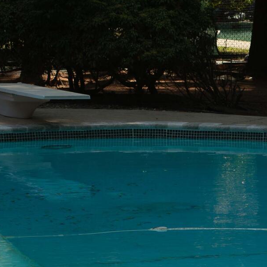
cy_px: 233
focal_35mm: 211
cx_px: 326
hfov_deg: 8.2
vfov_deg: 8.3
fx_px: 1841
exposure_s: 1/400
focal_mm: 50
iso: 100
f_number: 5
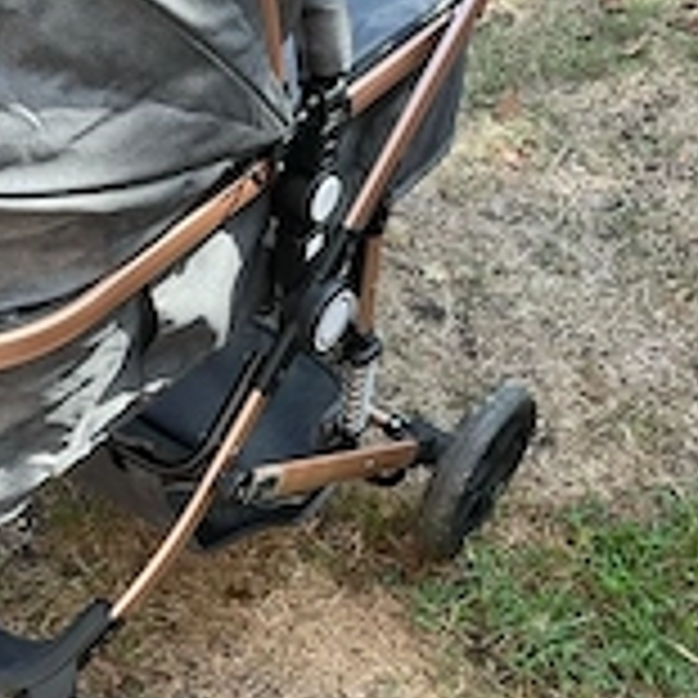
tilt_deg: -47.3
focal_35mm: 66
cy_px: 414
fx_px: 1506
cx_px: 212
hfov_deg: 25.9
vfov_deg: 26.1
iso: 32
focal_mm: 3
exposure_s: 1/120
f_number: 1.8
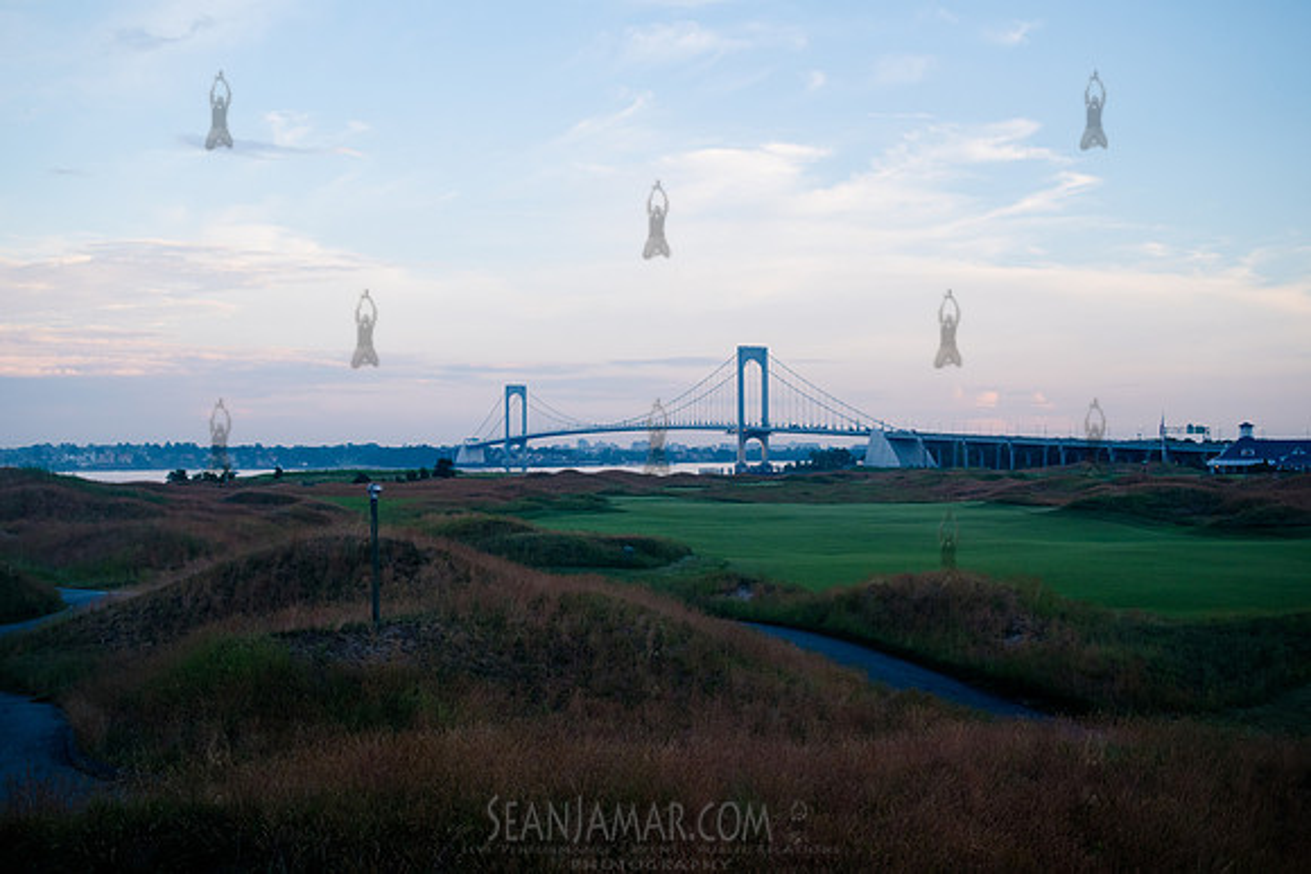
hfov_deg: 54.4
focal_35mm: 35
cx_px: 656
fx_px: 1275
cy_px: 437
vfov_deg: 37.9
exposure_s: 1/640
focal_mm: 35
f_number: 3.5
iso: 640
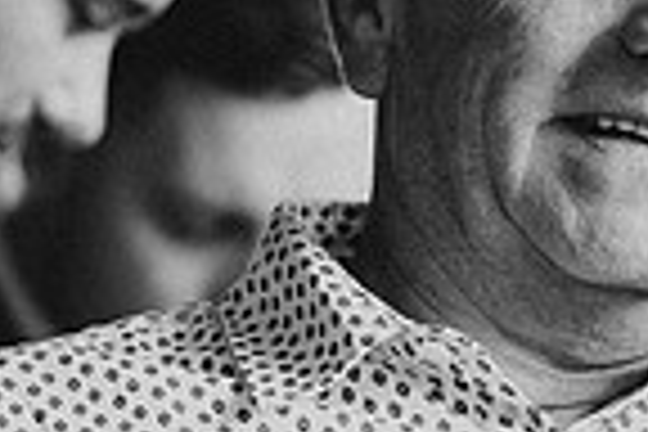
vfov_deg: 4.0
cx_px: 927
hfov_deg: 6.0
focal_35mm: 343
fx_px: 6174
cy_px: 394
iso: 200
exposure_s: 1/400
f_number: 2.2
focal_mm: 85
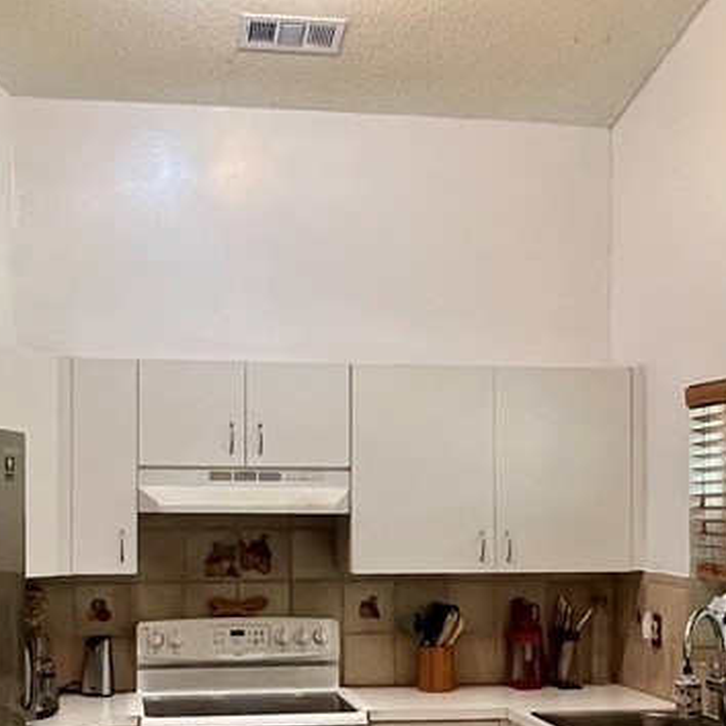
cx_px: 328
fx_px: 1234
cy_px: 523
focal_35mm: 52
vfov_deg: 32.3
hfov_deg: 32.8
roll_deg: -0.3
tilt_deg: -0.7
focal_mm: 1.57
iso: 200
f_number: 1.8
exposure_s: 1/120
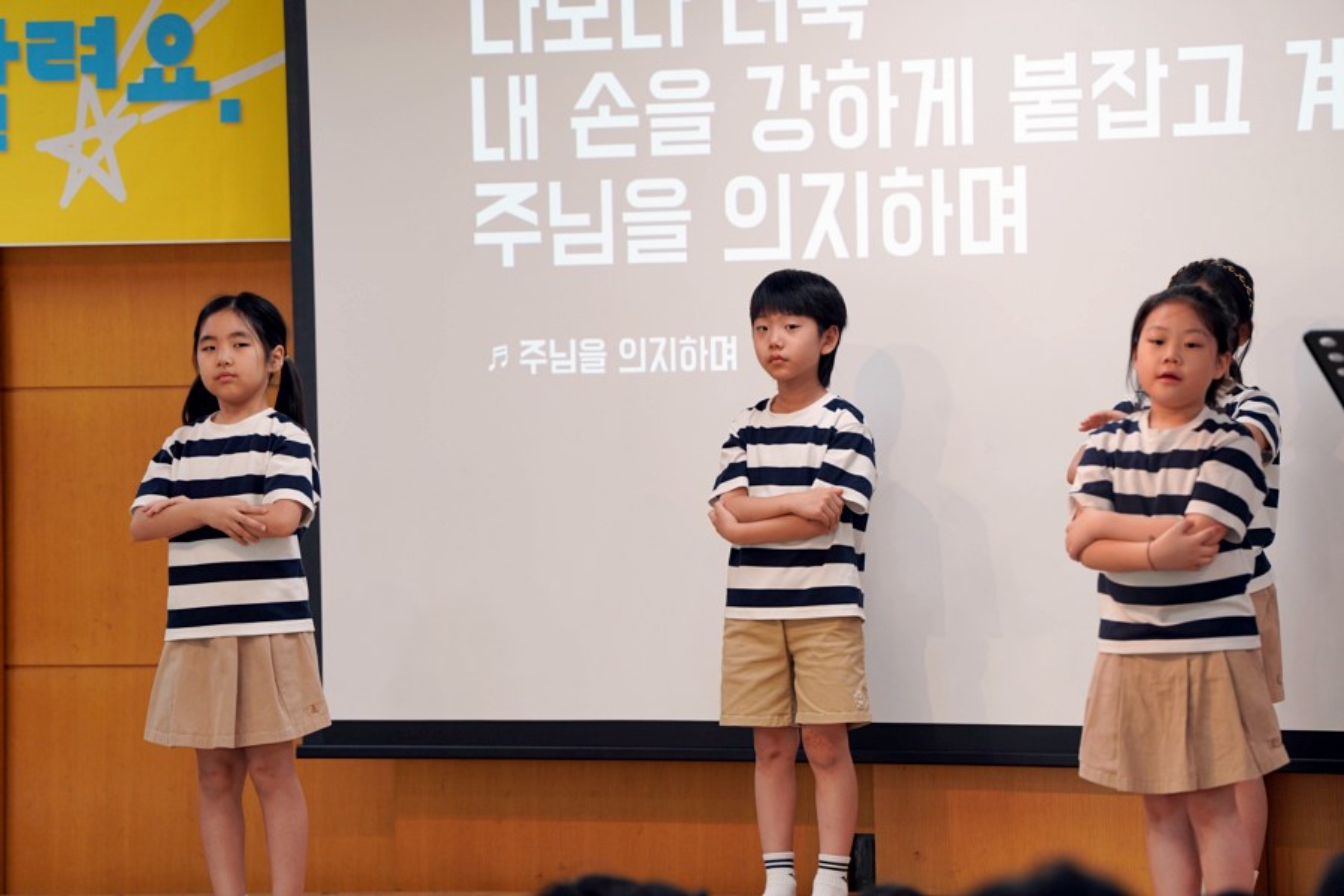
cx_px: 672
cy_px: 448
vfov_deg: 6.9
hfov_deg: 10.3
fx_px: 7466
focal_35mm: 200
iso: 1000
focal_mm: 200
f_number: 4
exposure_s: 1/250
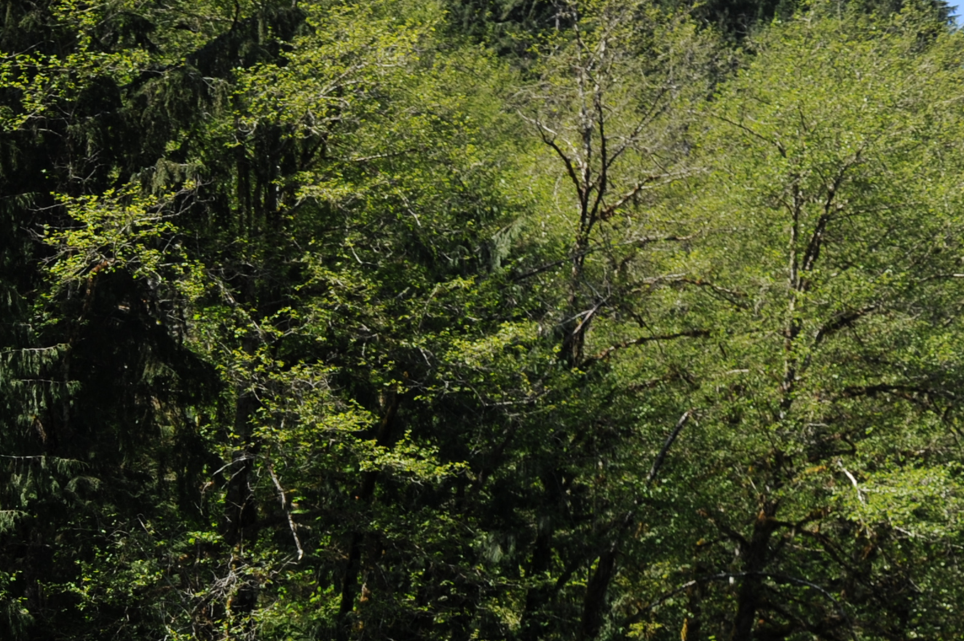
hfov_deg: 20.2
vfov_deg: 13.9
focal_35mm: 95
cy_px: 775
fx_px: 2542
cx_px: -178
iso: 200
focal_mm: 35
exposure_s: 1/400
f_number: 7.1
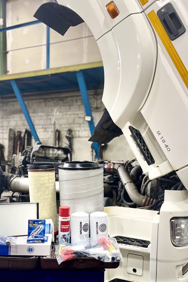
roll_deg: -1.4
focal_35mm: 37
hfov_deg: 35.9
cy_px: 186
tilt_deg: -4.6
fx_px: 290
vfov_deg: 51.0
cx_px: 89
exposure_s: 1/50
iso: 250
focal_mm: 5.1
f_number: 1.6
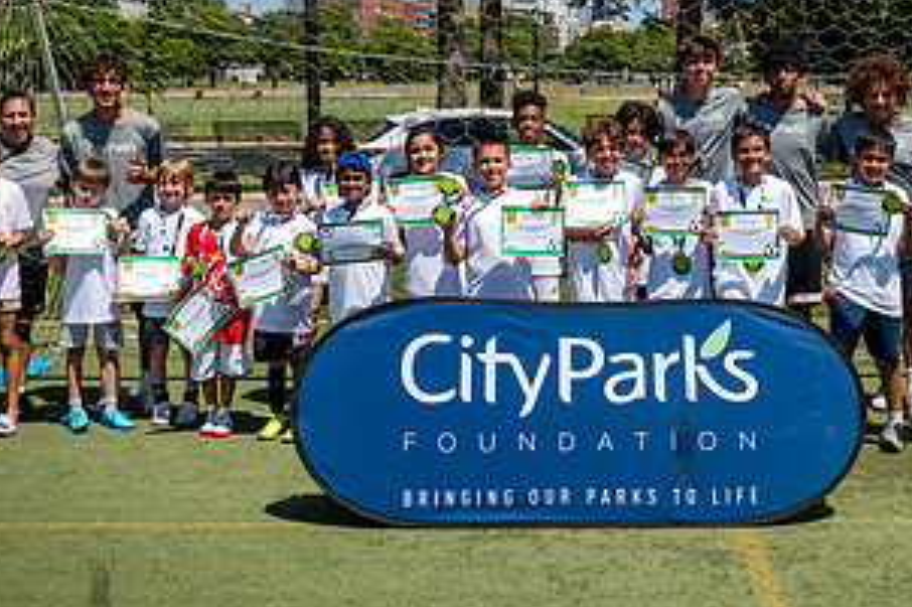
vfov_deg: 21.1
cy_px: 182
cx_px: 634
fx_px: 1620
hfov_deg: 31.1
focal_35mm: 64
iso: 200
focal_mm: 27
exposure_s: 1/1000
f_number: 5.6
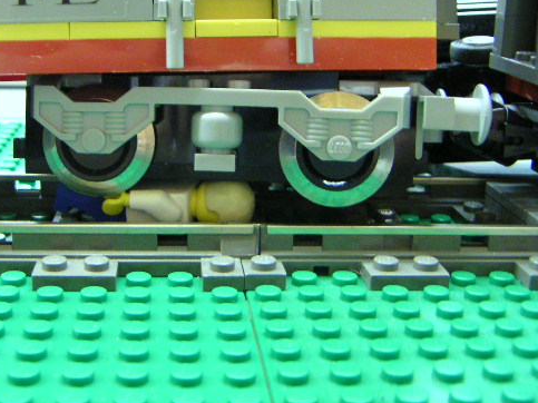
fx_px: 824
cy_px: 200
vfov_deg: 27.5
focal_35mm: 53
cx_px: 199
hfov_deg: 36.0
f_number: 2.9
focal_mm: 5.3
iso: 400
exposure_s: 1/4
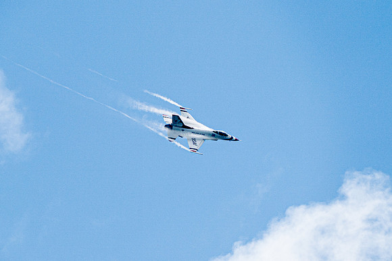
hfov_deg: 2.7
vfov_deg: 1.8
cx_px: 143
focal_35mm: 760
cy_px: 146
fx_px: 8274
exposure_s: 1/1250
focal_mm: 400
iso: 640
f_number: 9
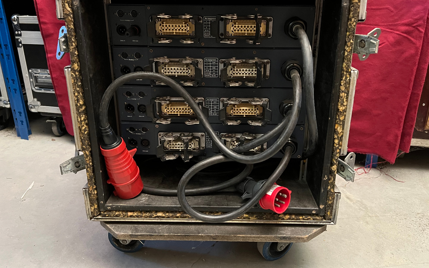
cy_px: 110
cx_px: 218
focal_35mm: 28
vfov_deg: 44.4
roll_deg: +0.4
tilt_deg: -19.2
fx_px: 327
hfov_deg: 66.5
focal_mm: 5.7
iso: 640
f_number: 1.5
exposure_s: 1/25
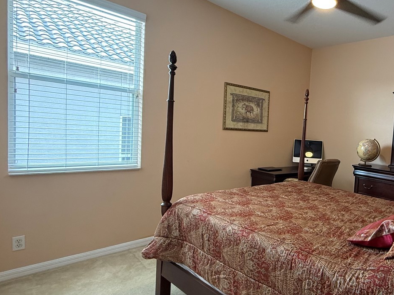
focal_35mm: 24
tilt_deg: -2.2
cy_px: 150
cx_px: 322
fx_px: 273
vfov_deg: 56.8
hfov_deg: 64.4
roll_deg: -4.1
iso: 250
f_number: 2.2
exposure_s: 1/60
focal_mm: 2.22
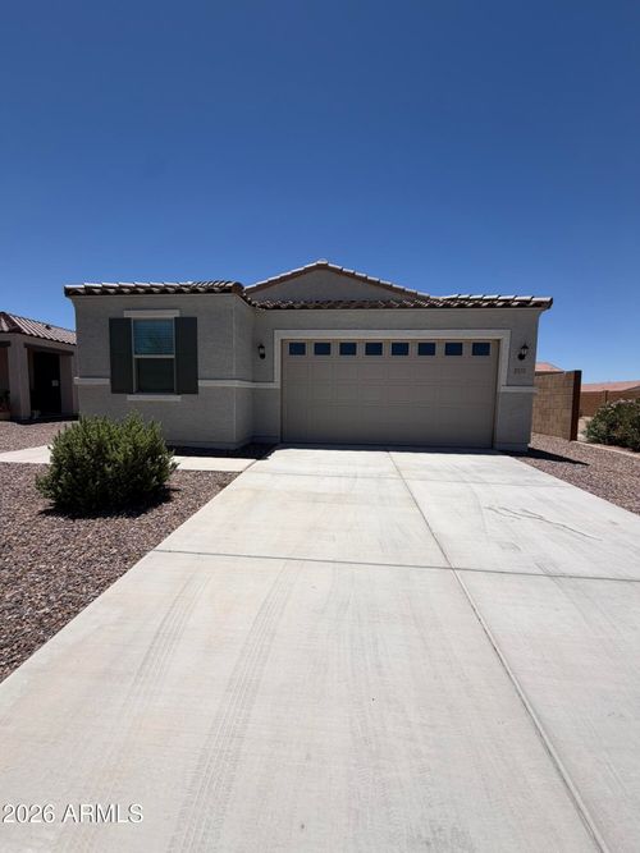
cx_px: 320
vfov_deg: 102.1
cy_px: 426
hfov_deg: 85.7
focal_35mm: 14
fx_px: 345
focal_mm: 2.22
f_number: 2.2
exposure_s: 1/1656
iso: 20
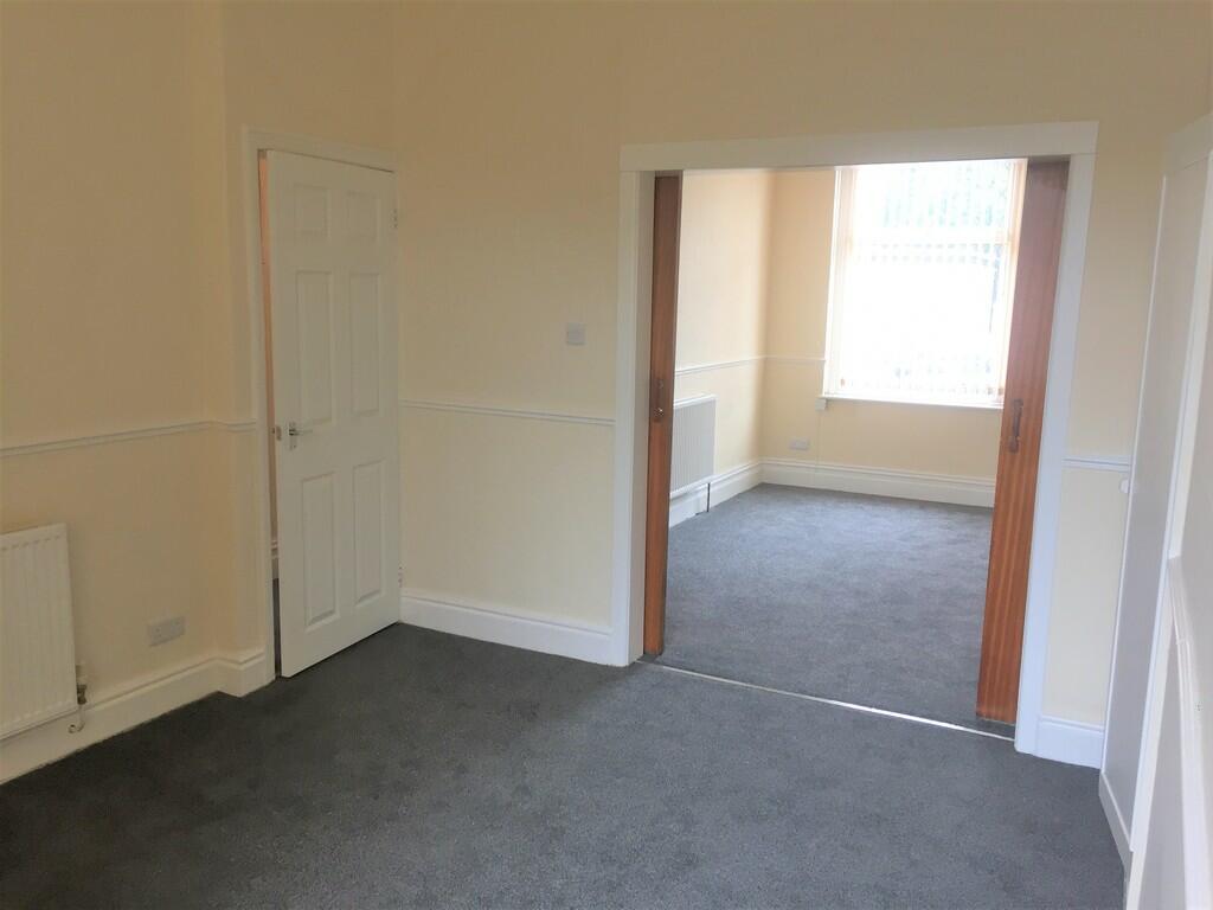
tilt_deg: -8.3
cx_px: 606
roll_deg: -1.9
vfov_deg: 48.2
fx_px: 1016
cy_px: 455
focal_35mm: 29
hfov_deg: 61.7
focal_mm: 4.15
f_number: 2.2
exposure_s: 1/33
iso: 40
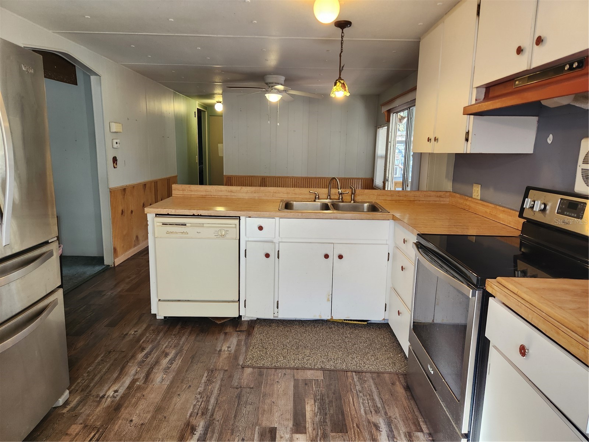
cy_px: 221
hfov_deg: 73.9
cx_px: 294
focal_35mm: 23
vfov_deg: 58.9
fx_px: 391
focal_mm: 5.4
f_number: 1.8
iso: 125
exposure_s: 1/120
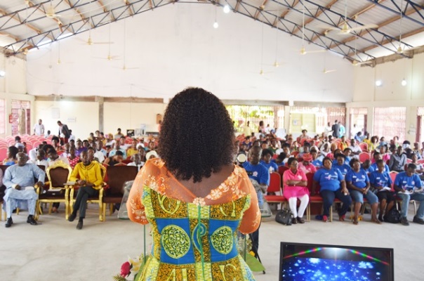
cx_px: 212
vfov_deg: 38.2
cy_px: 140
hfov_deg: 55.2
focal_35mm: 34
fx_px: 405
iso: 560
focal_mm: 23
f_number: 3.8
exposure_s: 1/60
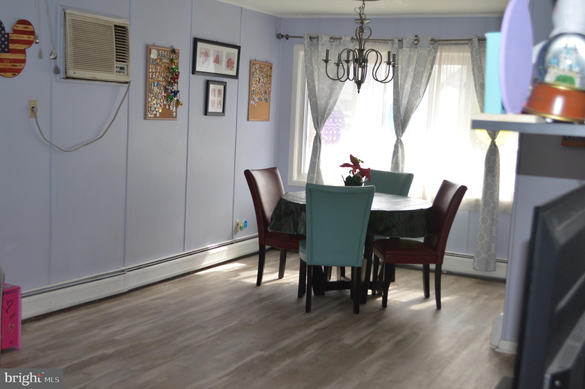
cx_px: 292
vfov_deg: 28.0
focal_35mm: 48
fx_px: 779
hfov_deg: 41.2
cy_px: 194
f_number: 4.8
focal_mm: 32
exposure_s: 1/100
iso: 400
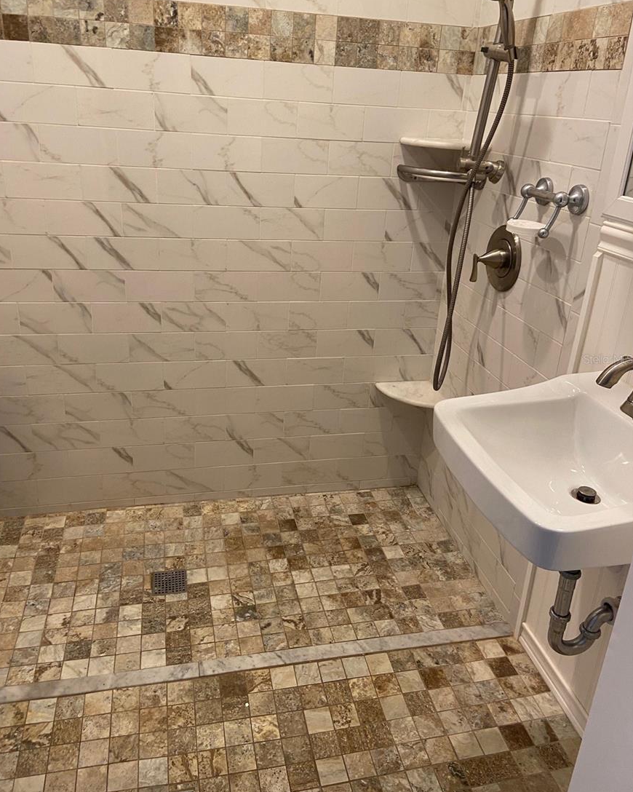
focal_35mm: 28
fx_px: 656
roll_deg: -2.3
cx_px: 308
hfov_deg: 51.5
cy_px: 359
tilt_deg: -20.8
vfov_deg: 62.1
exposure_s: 1/60
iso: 80
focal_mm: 4.25
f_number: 1.8
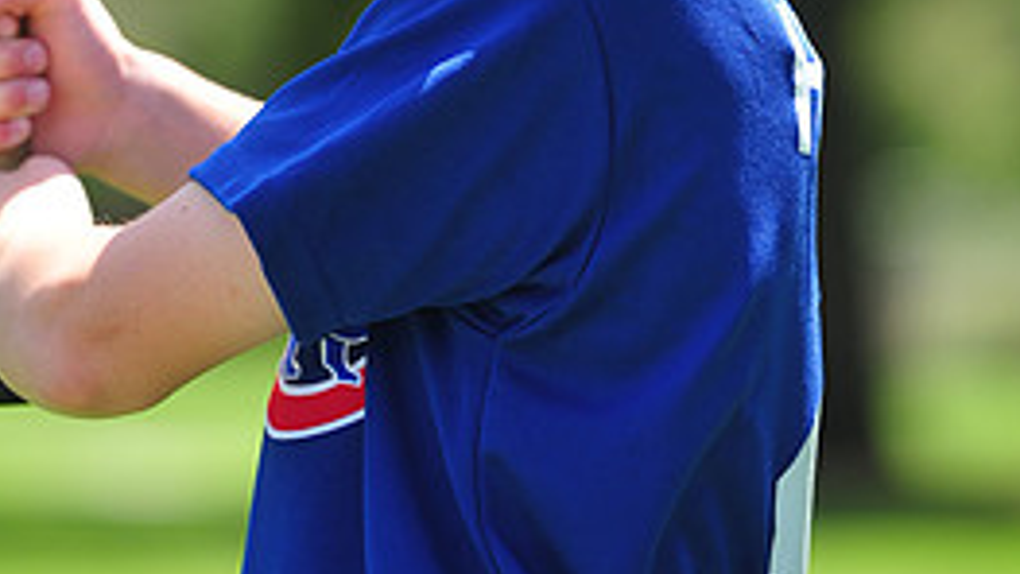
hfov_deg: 4.7
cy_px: -341
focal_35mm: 462
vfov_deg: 2.6
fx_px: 12497
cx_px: 365
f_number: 4.5
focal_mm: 200
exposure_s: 1/500
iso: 200
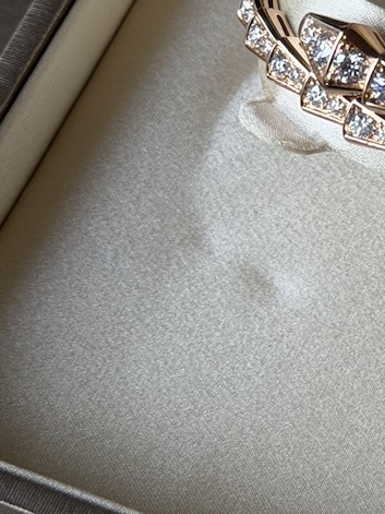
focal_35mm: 163
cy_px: 107
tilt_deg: -59.7
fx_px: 2418
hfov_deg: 8.9
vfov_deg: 12.1
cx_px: 530
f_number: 1.78
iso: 80
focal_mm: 6.76
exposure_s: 1/121
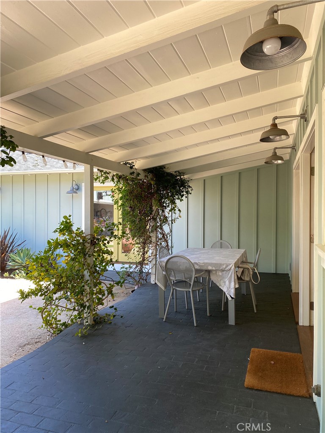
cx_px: 162
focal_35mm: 26
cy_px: 216
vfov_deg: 67.3
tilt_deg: +1.5
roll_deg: -0.7
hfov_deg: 53.1
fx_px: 325
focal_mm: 4.25
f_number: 1.8
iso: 32
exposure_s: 1/155
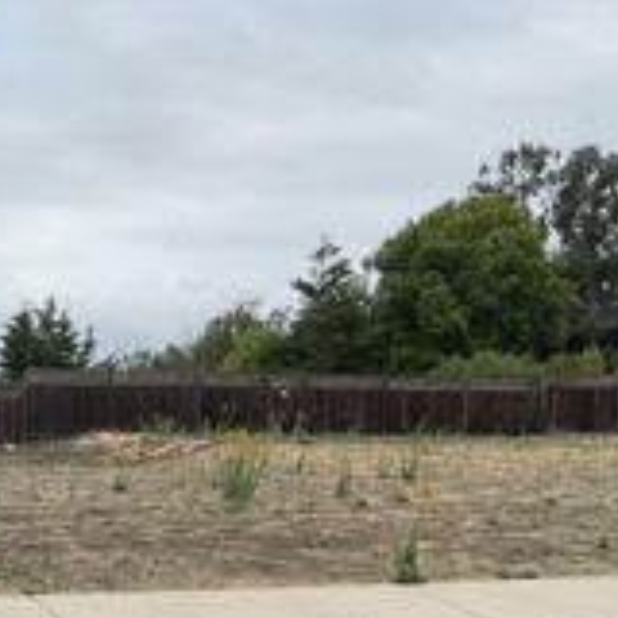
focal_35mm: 80
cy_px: 473
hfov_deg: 19.4
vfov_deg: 21.4
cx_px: -263
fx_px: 1616
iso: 16
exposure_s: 1/2227
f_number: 1.8
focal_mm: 3
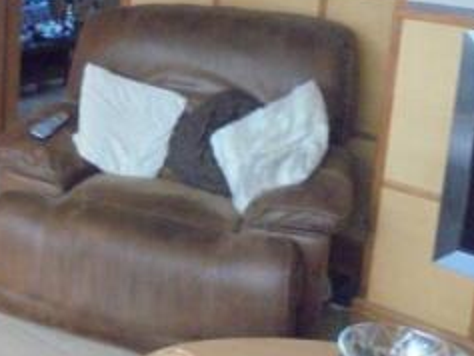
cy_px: 27
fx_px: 877
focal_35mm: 64
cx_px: -81
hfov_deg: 27.1
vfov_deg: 22.3
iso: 800
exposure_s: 1/15
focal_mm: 4.6
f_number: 3.5
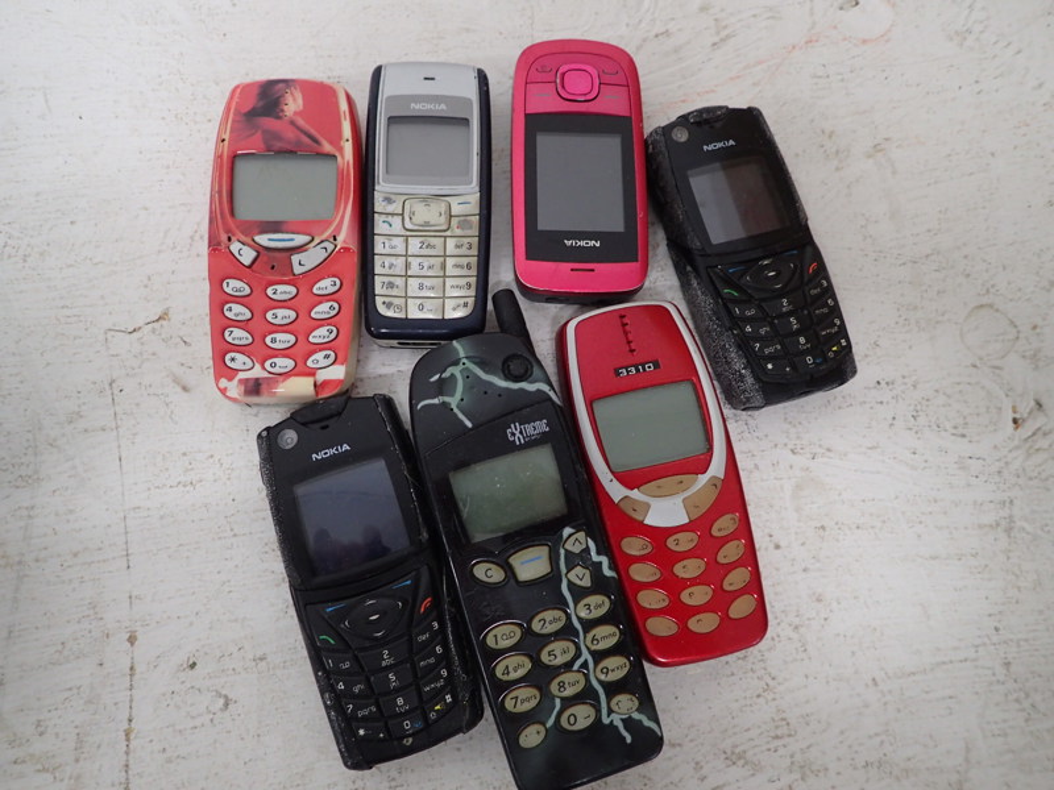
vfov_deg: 54.9
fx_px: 761
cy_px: 395
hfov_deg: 69.4
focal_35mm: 25
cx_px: 527
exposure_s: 1/50
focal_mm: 4.5
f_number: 2
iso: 200
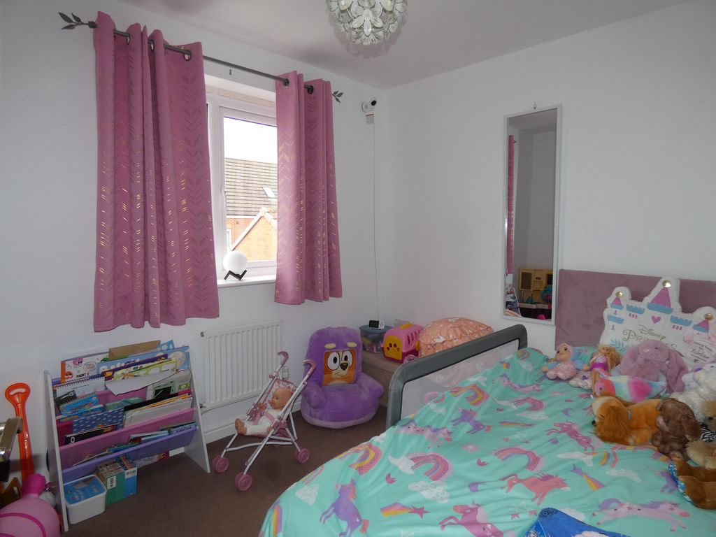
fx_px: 414
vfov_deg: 66.0
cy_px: 268
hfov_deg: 81.7
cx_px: 358
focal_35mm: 20
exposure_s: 1/60
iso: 80
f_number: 2.8
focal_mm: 3.6
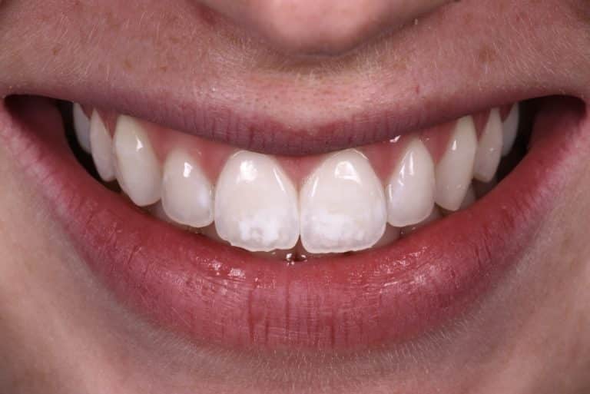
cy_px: 197
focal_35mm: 105
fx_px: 1722
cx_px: 295
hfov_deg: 19.4
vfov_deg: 13.1
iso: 100
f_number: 25
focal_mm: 105
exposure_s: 1/60
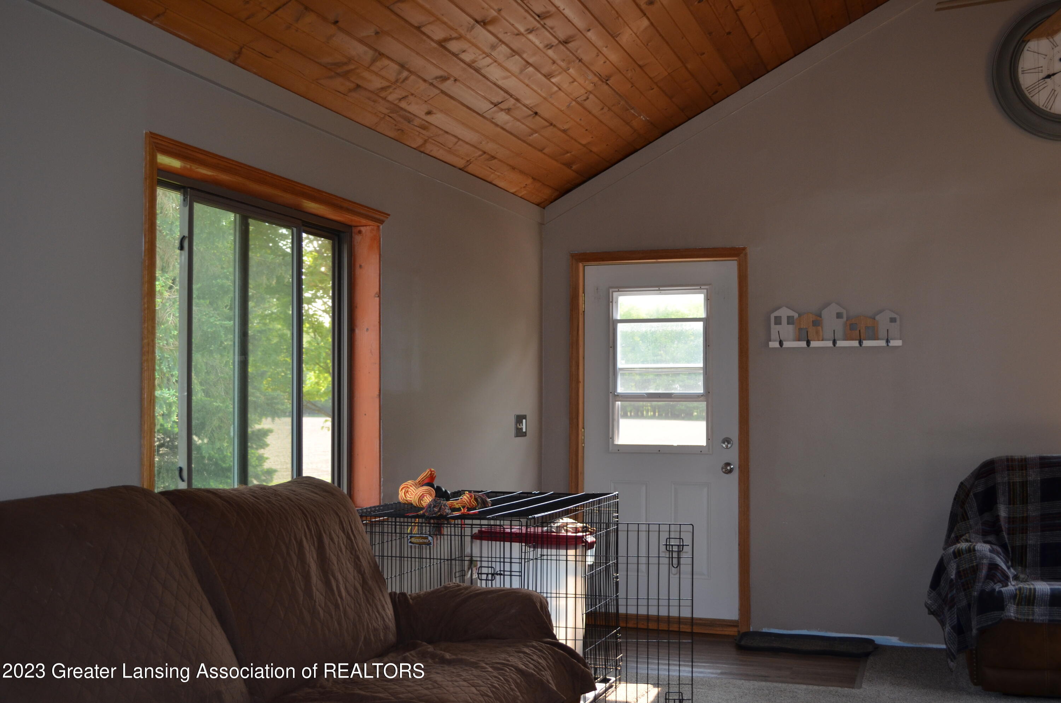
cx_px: 530
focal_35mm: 39
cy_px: 352
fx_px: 1147
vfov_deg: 34.1
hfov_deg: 49.6
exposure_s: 1/125
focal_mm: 26
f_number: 4.2
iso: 400
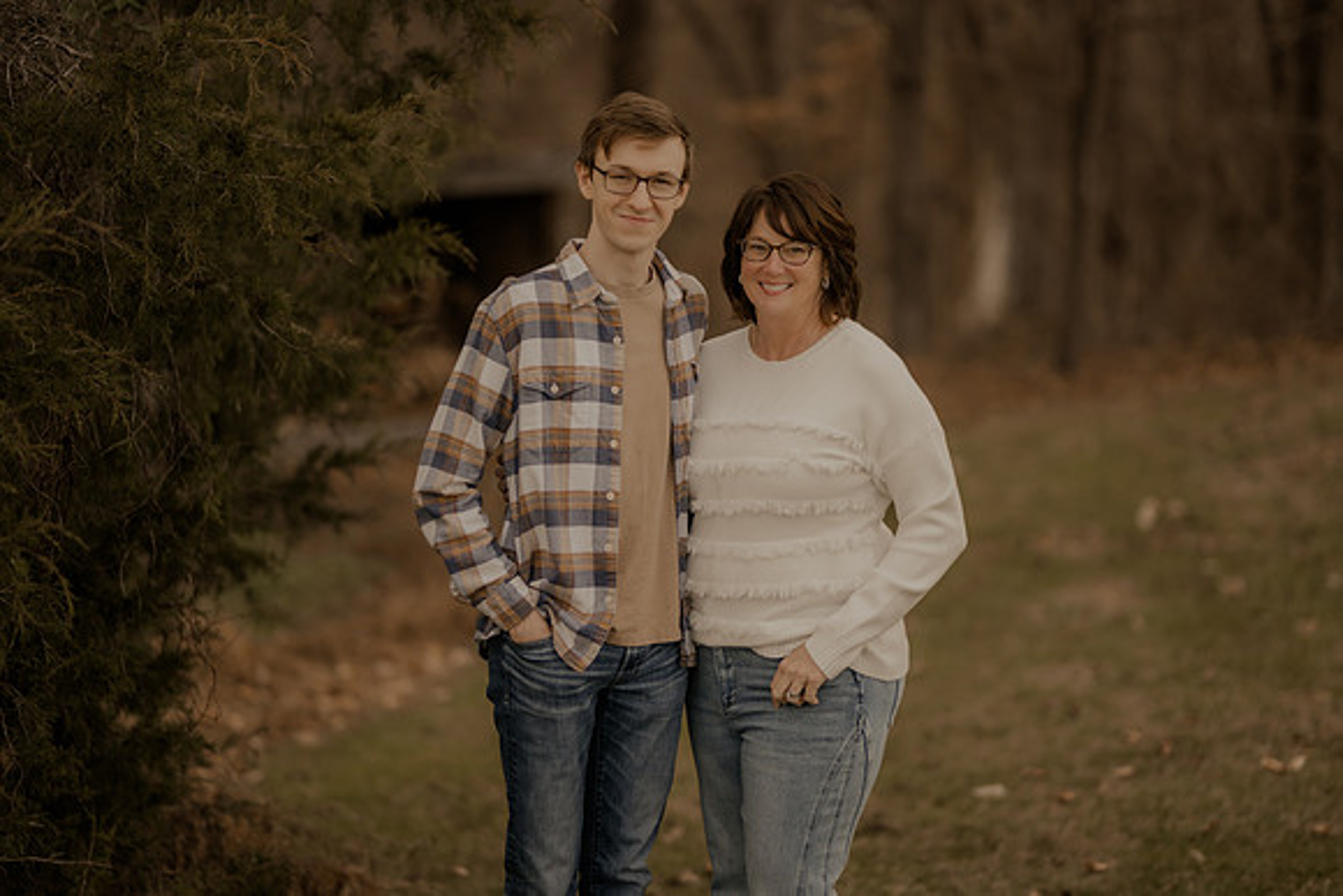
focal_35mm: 85
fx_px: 3172
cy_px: 448
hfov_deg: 23.9
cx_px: 672
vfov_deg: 16.1
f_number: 1.4
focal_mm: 85
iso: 200
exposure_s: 1/640
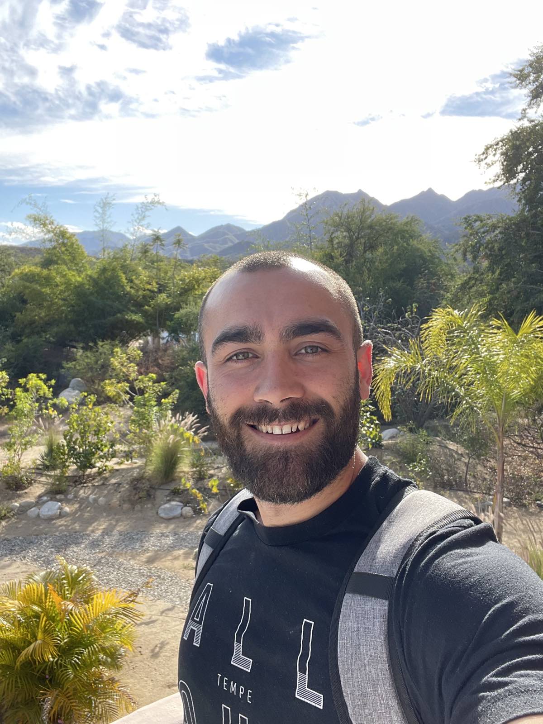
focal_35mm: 30
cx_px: 272
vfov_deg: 60.0
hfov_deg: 46.8
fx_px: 627
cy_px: 362
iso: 25
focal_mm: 2.71
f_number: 2.2
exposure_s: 1/285
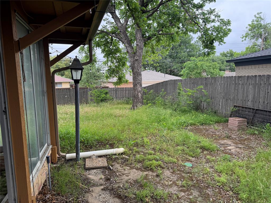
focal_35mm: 24
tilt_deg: -5.7
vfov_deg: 56.8
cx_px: 136
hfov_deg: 71.6
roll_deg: -0.3
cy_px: 102
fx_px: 188
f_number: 1.78
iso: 80
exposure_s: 1/531
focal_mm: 6.76
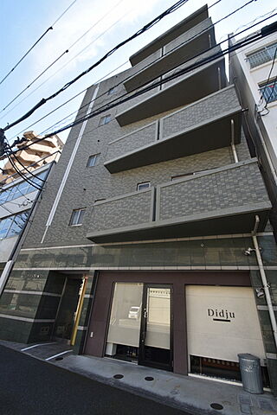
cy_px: 208
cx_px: 138
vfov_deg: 100.4
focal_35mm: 15
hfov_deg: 77.3
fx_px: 173
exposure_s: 1/250
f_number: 6.3
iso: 200
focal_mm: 10
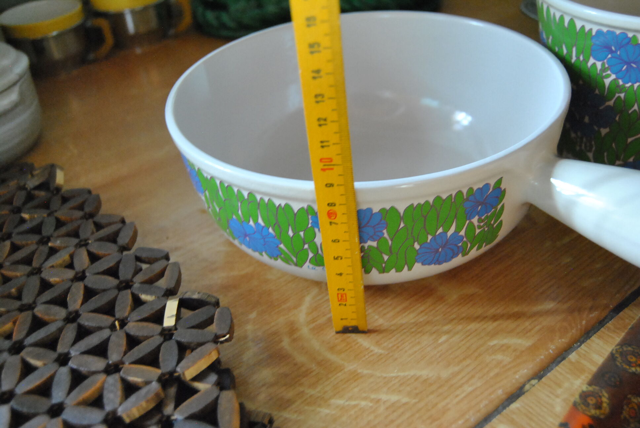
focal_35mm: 39
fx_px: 694
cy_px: 214
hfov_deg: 49.5
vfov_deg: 34.3
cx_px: 320
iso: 1600
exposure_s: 1/20
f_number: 4
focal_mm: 26
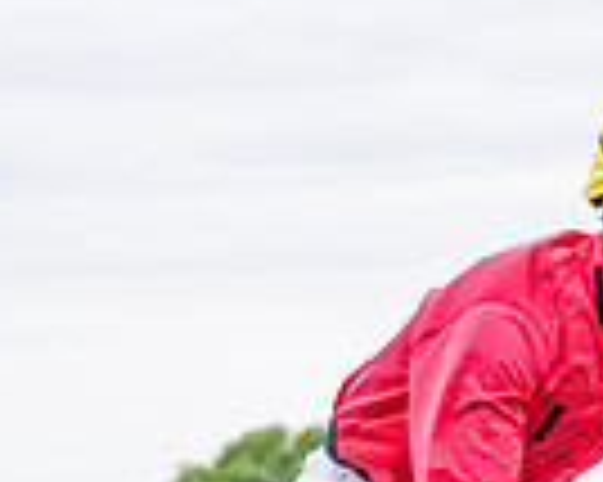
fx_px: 6919
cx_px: -22
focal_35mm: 388
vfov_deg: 4.0
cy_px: 770
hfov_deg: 5.0
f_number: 4
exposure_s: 1/2000
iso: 400
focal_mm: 70
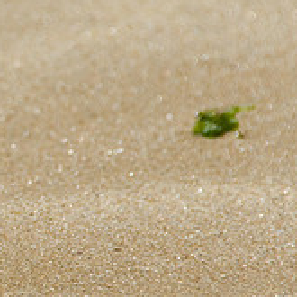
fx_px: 8688
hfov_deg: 2.0
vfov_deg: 2.0
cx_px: -119
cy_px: 144
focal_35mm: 895
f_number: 9.5
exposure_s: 1/500
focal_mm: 200
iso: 140
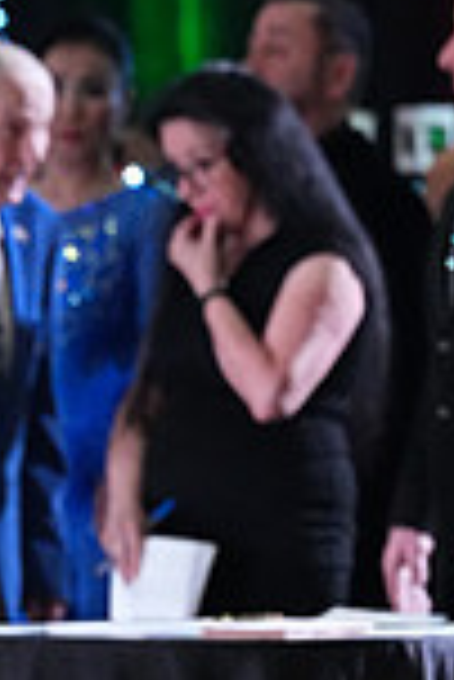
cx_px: 578
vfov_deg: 2.7
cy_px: 892
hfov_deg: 1.8
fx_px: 14475
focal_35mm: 767
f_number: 5
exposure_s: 1/400
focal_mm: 200
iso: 10000
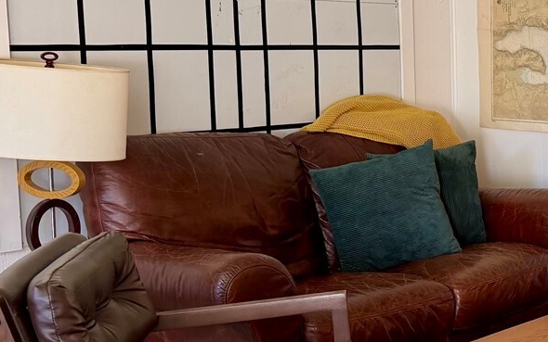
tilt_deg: -8.1
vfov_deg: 18.9
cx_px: 620
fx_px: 1031
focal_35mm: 69
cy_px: 161
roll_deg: -0.1
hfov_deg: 27.0
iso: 200
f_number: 1.78
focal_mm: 6.76
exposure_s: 1/120
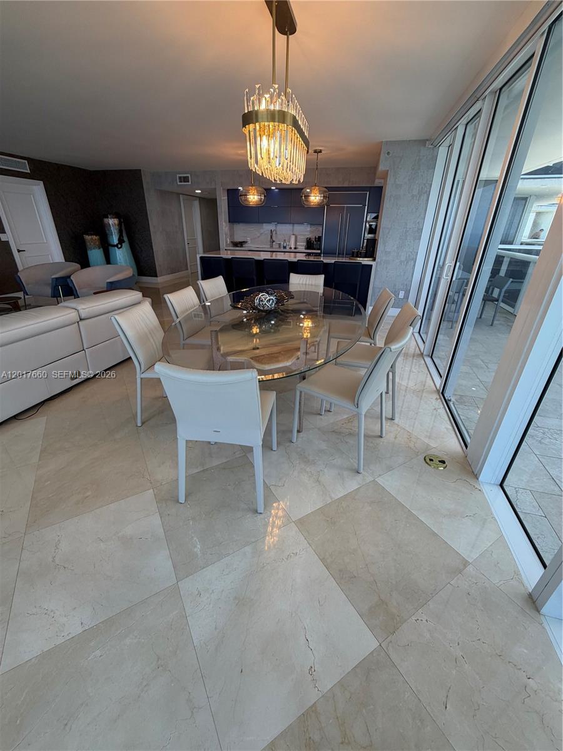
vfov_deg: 102.1
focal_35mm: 14
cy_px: 376
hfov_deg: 85.7
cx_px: 282
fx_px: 304
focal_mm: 2.22
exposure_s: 1/120
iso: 80
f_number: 2.2
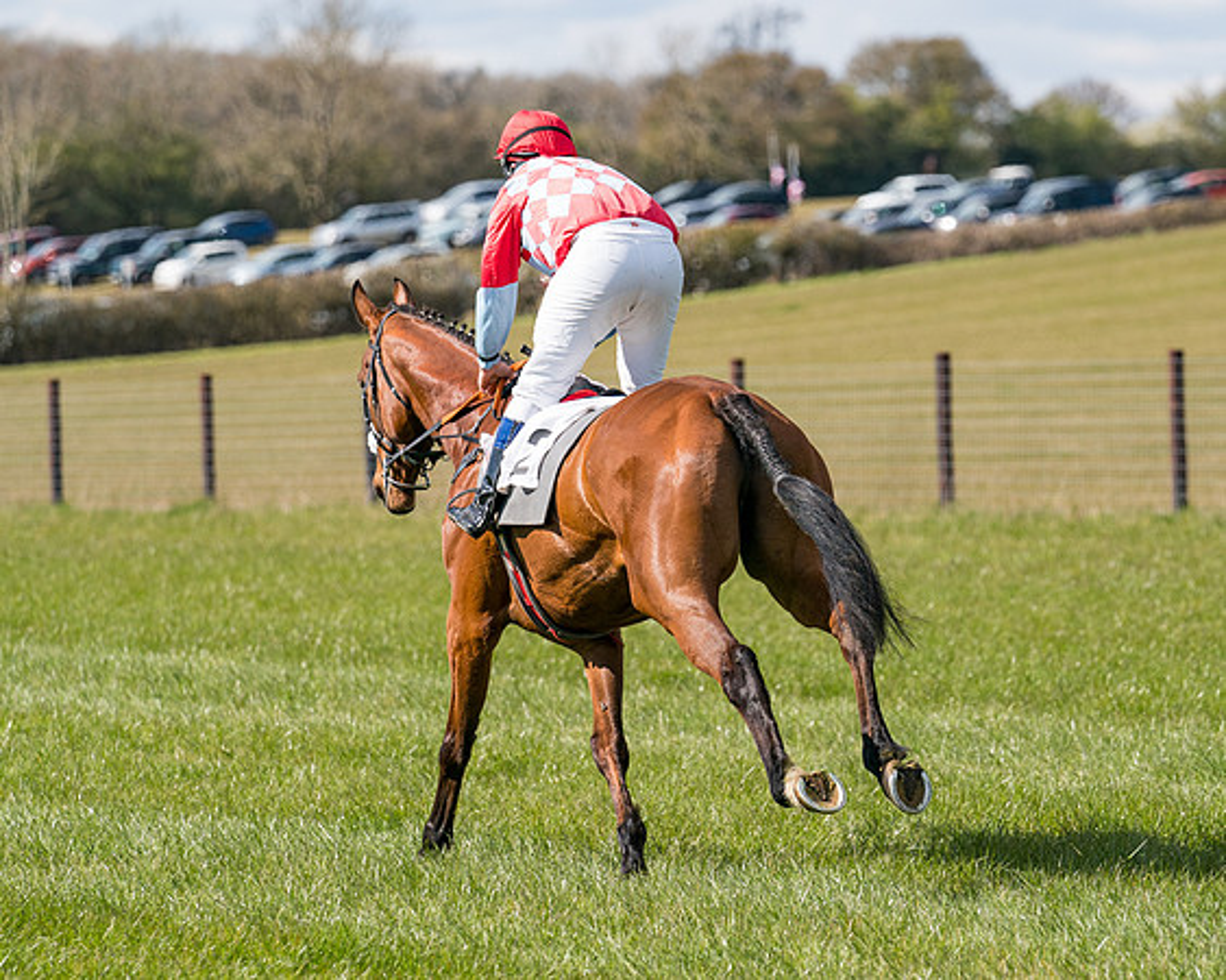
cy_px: 504
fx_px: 9815
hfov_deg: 7.1
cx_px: 661
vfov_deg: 5.7
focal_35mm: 271
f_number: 4.5
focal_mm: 189
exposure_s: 1/2000
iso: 400
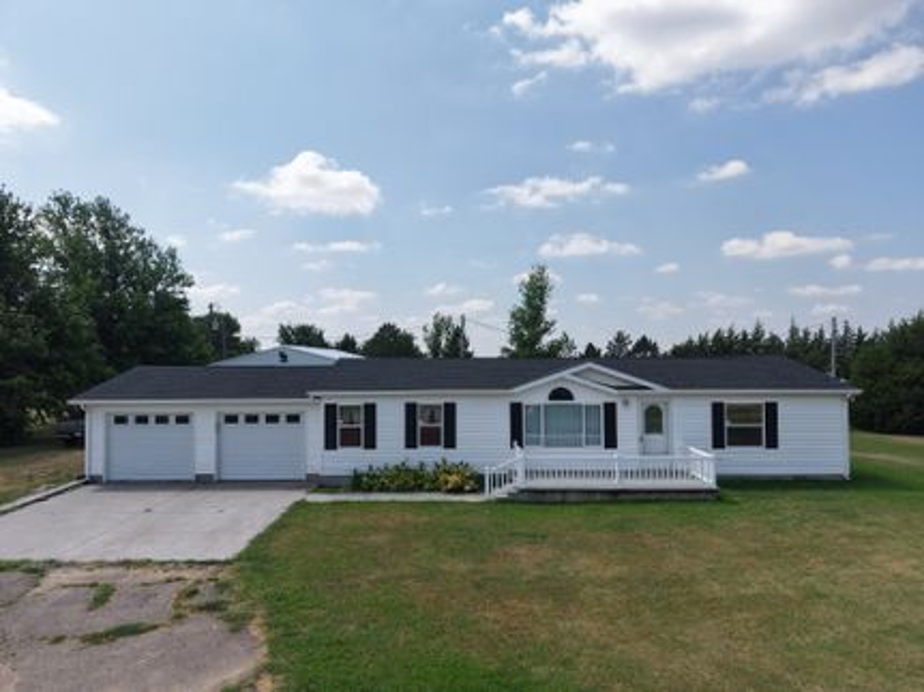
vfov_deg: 56.8
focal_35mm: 24
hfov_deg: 71.6
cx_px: 462
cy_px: 346
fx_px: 640
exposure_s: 1/5000
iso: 170
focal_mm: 8.67
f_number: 1.8
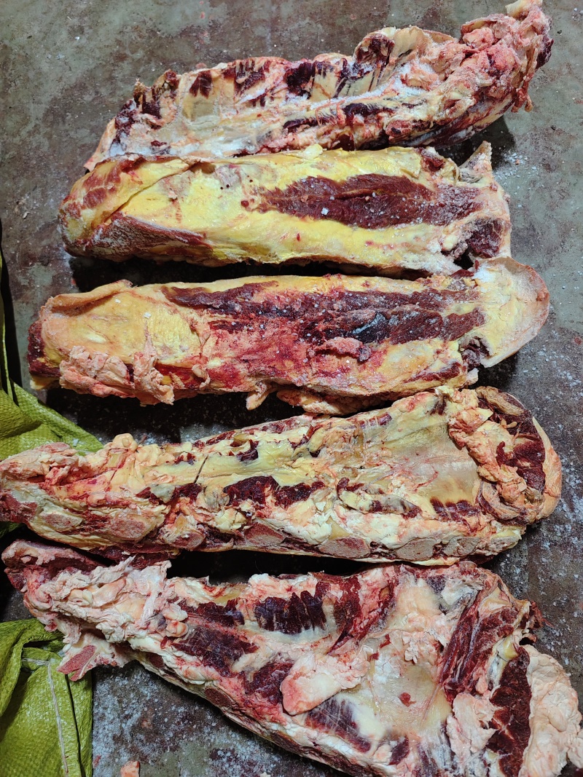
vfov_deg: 73.9
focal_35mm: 23
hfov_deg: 58.9
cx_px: 292
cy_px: 388
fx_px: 517
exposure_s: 1/50
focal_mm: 6.51
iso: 805
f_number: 1.57
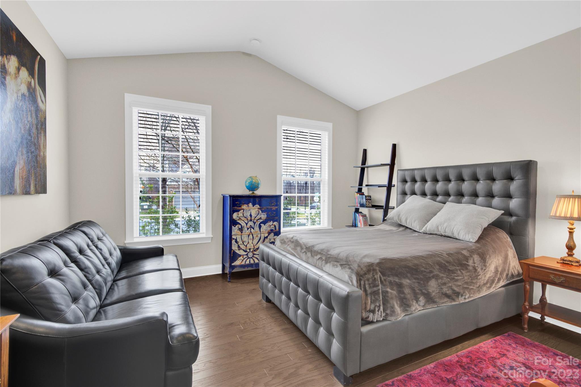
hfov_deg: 96.7
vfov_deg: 73.7
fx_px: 258
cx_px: 290
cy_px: 194
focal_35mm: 16
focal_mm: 16
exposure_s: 1/10
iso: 640
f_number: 11
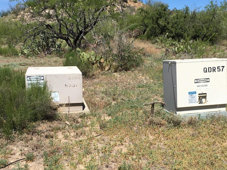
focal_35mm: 51
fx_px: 334
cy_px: 94
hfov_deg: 37.4
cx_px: 131
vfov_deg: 28.5
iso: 25
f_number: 2.2
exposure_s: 1/2024
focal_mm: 4.15
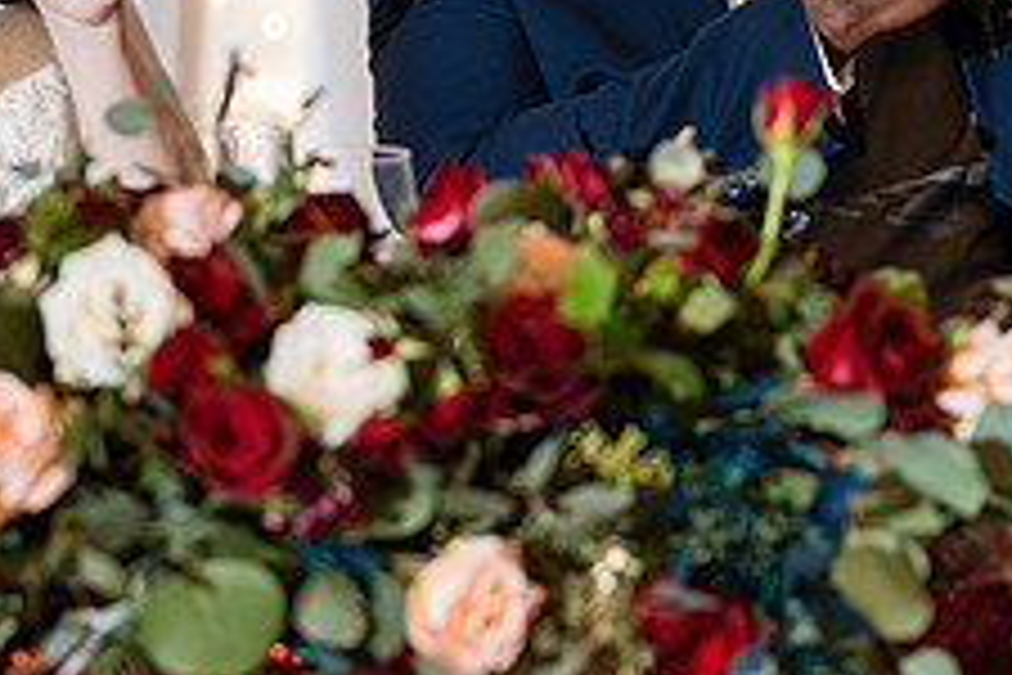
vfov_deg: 7.1
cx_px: 342
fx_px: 5425
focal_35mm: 193
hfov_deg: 10.6
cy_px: 16
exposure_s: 1/250
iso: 1250
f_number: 1.2
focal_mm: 50
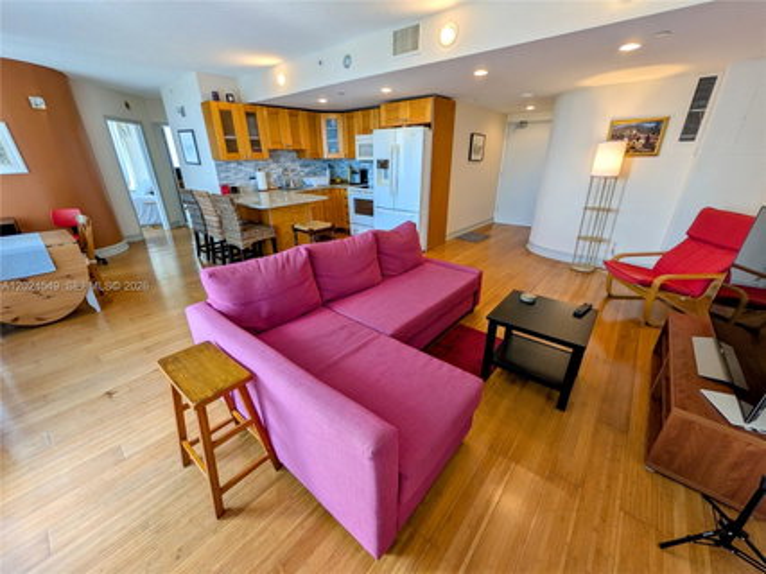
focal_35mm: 14
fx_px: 310
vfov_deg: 85.6
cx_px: 383
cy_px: 287
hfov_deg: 102.1
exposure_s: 1/60
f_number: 2.2
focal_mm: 1.83
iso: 63
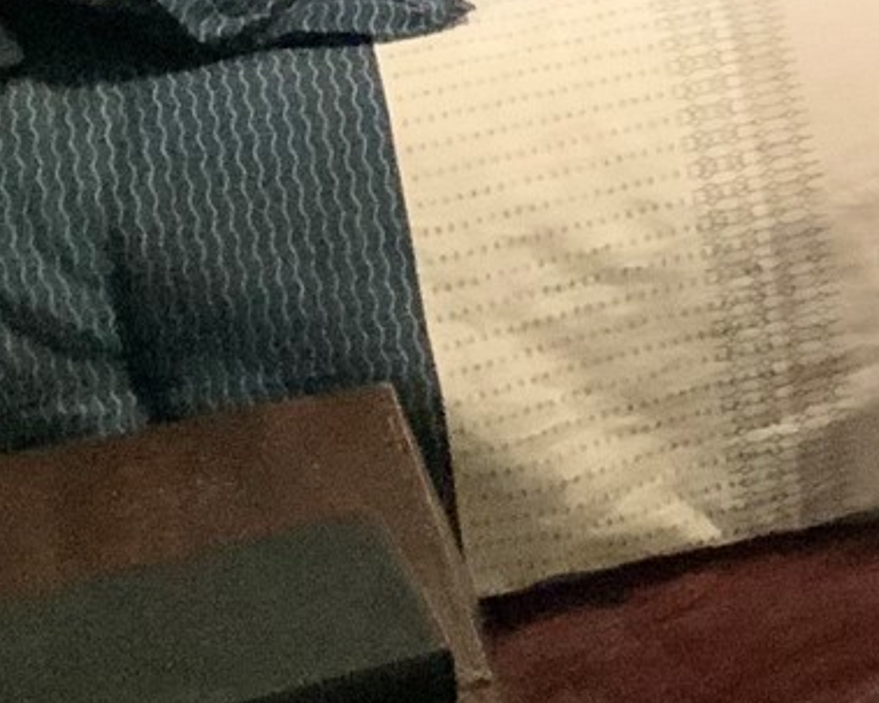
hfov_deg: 10.7
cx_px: 2127
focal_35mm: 153
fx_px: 3979
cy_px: -216
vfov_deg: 9.9
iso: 250
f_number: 1.8
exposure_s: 1/30
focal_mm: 3
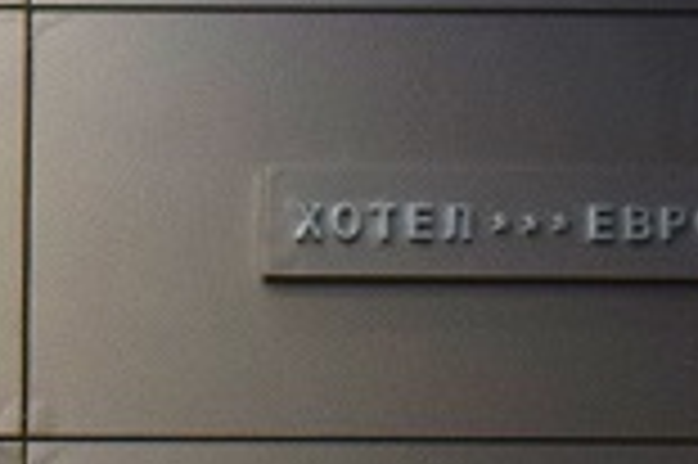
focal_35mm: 232
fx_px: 4493
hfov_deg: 7.8
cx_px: -1369
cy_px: 230
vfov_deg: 5.9
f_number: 4
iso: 500
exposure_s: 1/60
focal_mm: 20
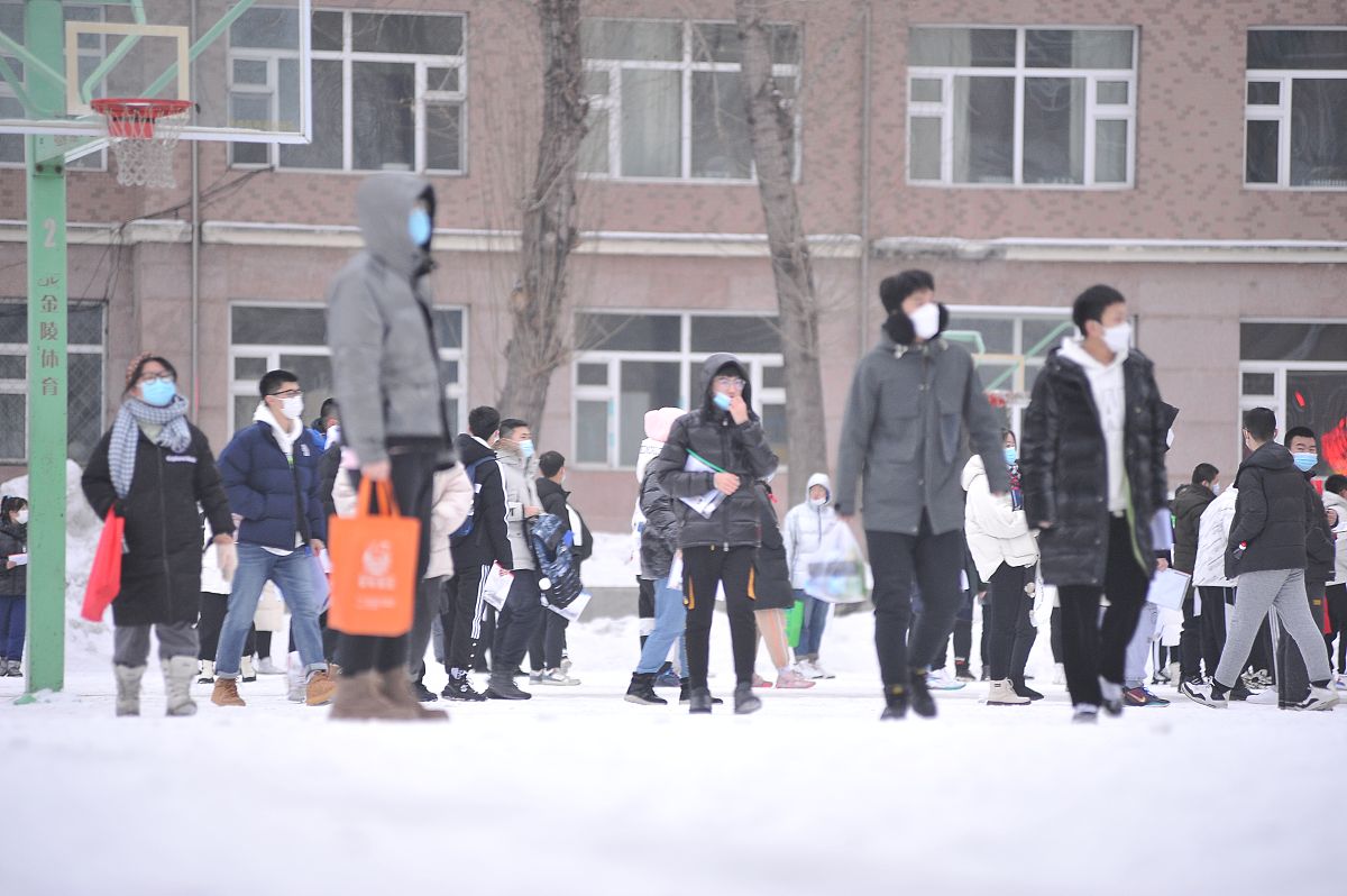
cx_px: 674
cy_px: 448
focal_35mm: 200
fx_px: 7477
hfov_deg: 10.3
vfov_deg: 6.9
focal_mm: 200
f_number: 2.8
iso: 1250
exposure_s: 1/80
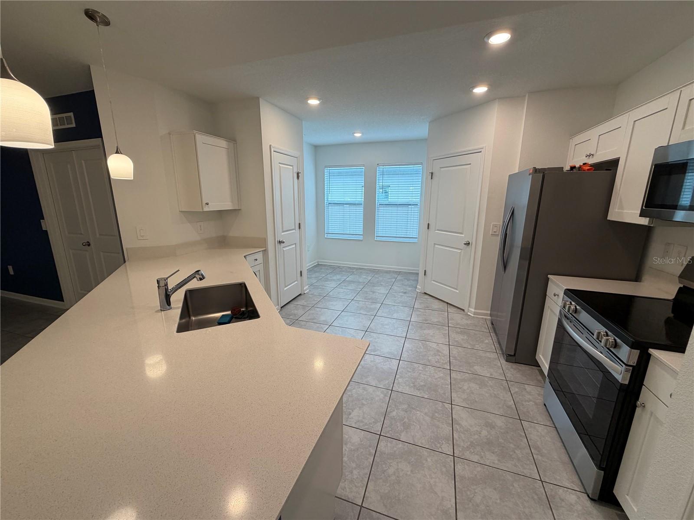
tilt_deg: -12.8
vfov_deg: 85.7
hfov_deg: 102.1
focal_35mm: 14
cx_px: 347
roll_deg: +1.0
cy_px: 260
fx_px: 281
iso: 160
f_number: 2.2
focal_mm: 2.22
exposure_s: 1/120
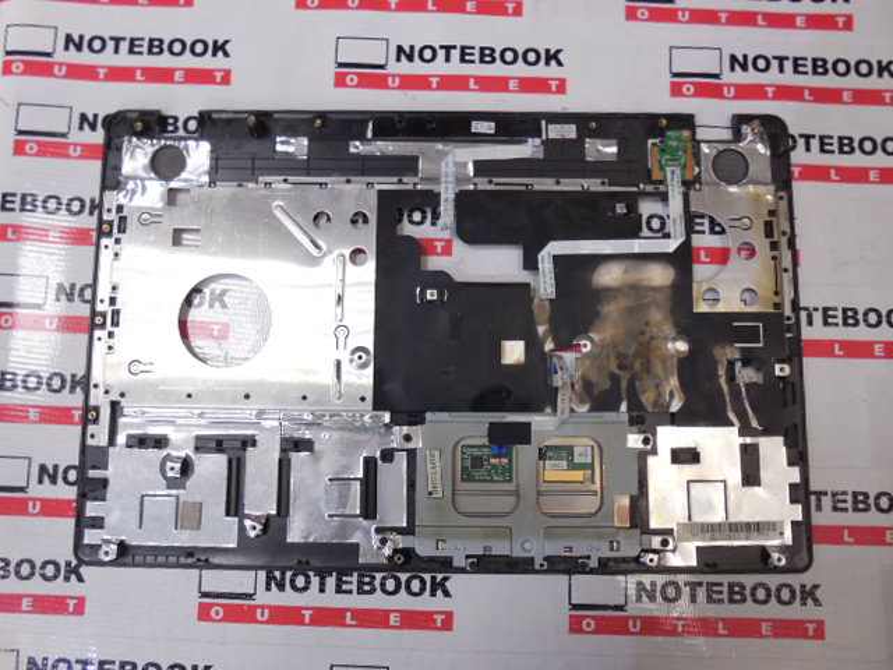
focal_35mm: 26
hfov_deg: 67.3
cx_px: 446
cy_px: 335
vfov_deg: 53.1
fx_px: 671
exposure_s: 1/30
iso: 220
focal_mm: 4.6
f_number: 3.5
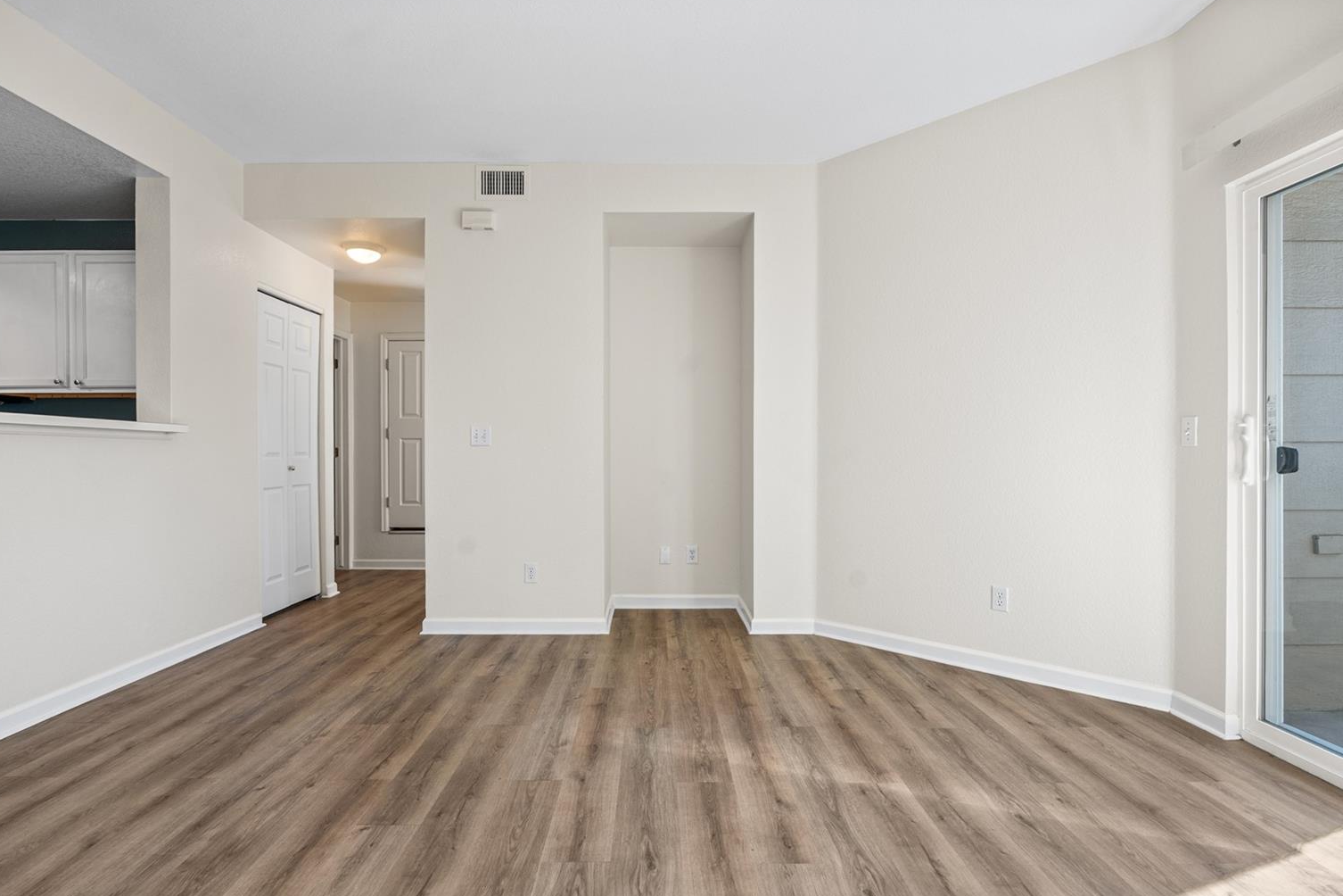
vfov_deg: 70.4
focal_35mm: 17
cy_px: 463
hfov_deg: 93.3
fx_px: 634
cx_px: 658
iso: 200
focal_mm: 16
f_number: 8
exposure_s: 1/400
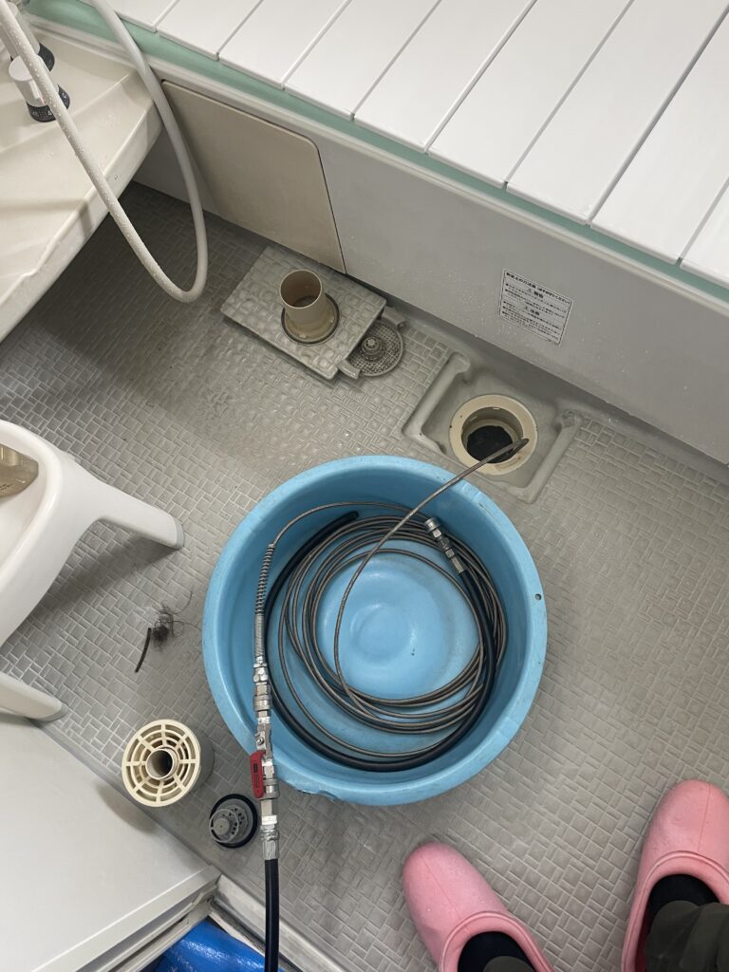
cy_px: 486
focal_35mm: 26
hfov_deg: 53.1
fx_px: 730
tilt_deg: -69.7
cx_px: 364
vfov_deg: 67.3
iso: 100
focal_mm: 4.2
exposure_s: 1/60
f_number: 1.6
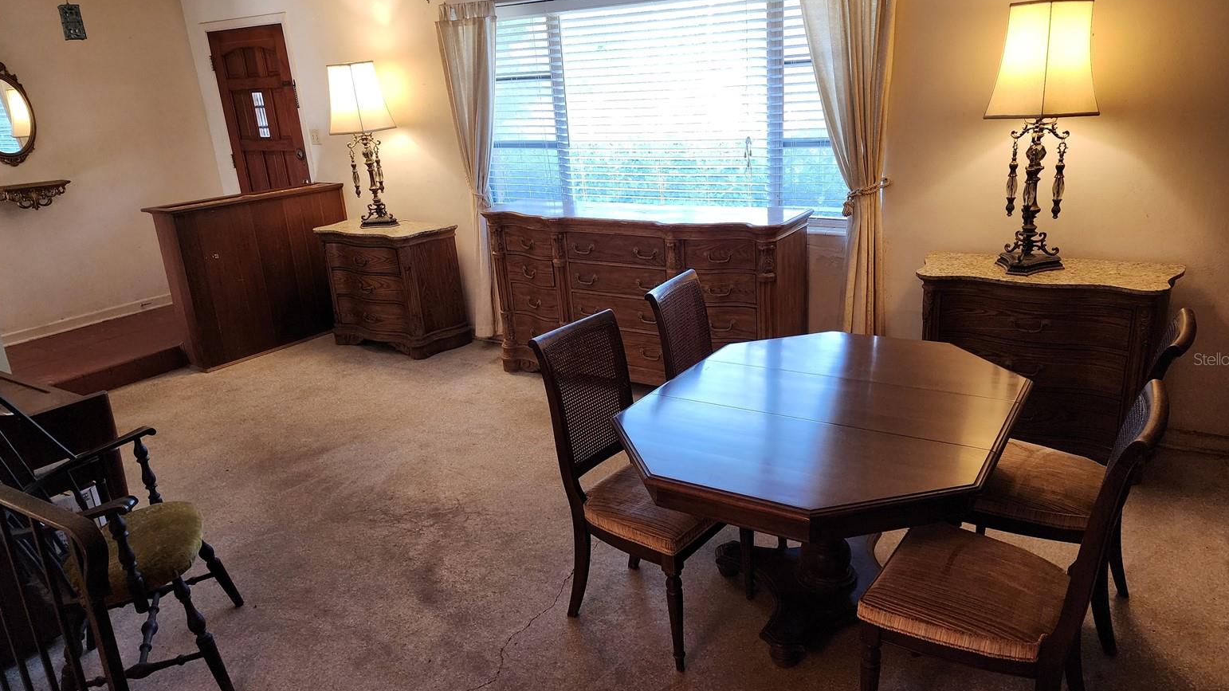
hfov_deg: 71.9
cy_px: 359
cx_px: 631
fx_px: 847
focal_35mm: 26
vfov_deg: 44.4
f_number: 1.8
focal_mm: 6.4
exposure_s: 1/120
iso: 320
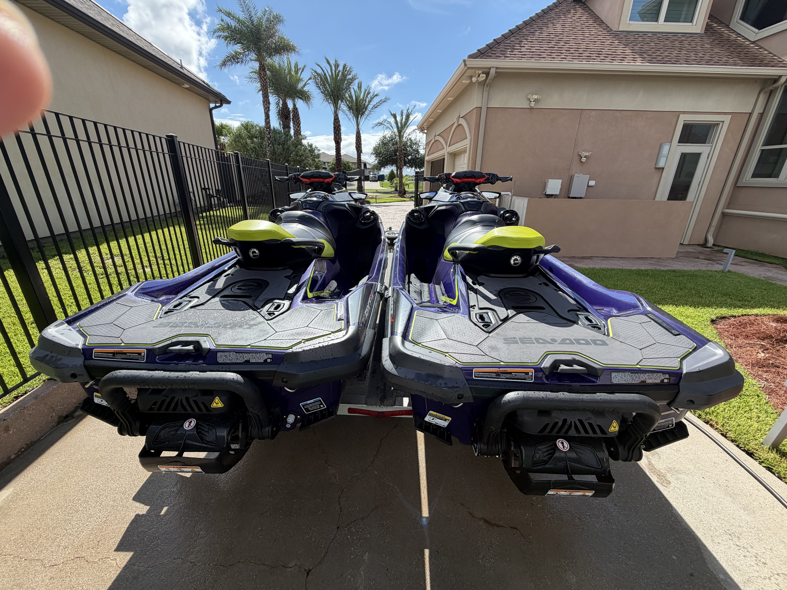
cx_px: 394
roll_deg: -0.3
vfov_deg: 85.7
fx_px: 318
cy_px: 295
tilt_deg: -20.4
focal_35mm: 14
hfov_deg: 102.1
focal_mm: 2.22
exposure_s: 1/770
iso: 32
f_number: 2.2
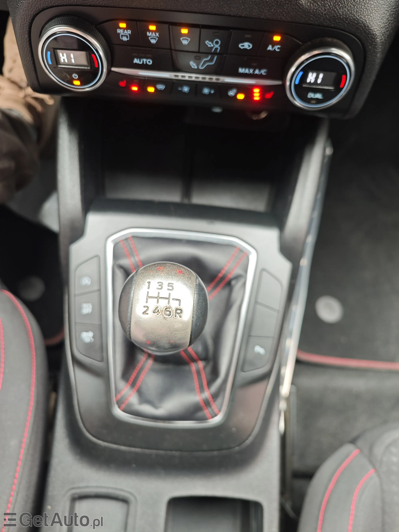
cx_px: 200
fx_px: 353
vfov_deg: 73.9
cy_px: 266
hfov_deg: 58.9
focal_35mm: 23
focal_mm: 8.72
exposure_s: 1/45.1
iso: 200
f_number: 2
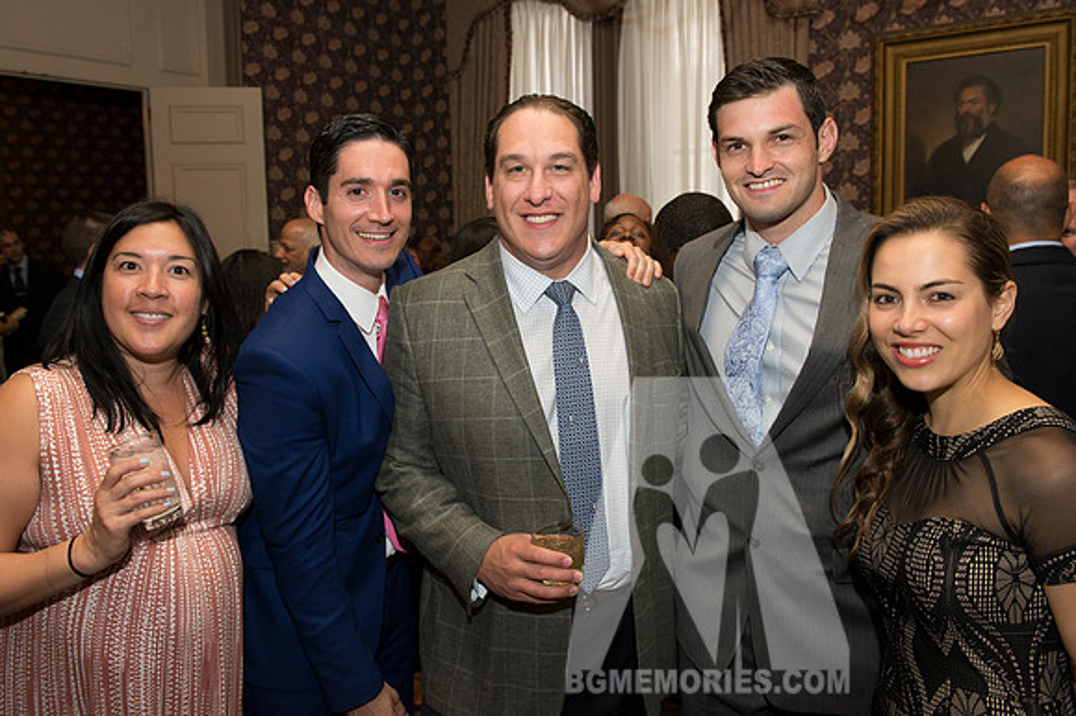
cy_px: 331
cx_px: 532
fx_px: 833
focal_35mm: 28
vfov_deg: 46.5
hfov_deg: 65.7
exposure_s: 1/60
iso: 1000
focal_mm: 26
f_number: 5.6
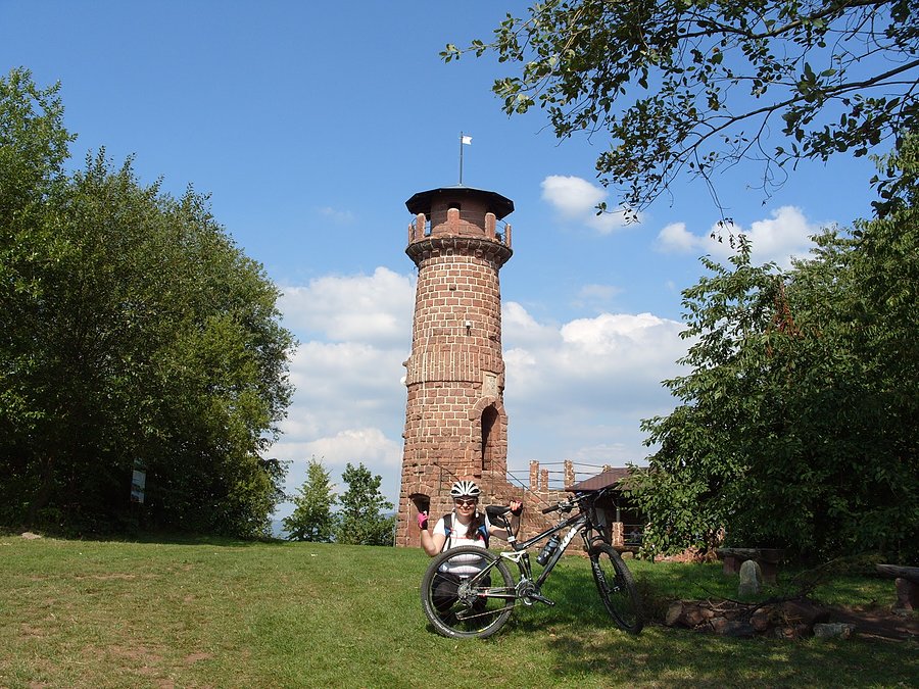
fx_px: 929
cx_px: 460
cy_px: 344
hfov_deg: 52.6
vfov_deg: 40.7
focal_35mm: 35
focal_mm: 7.8
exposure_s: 1/350
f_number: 6.8
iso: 80
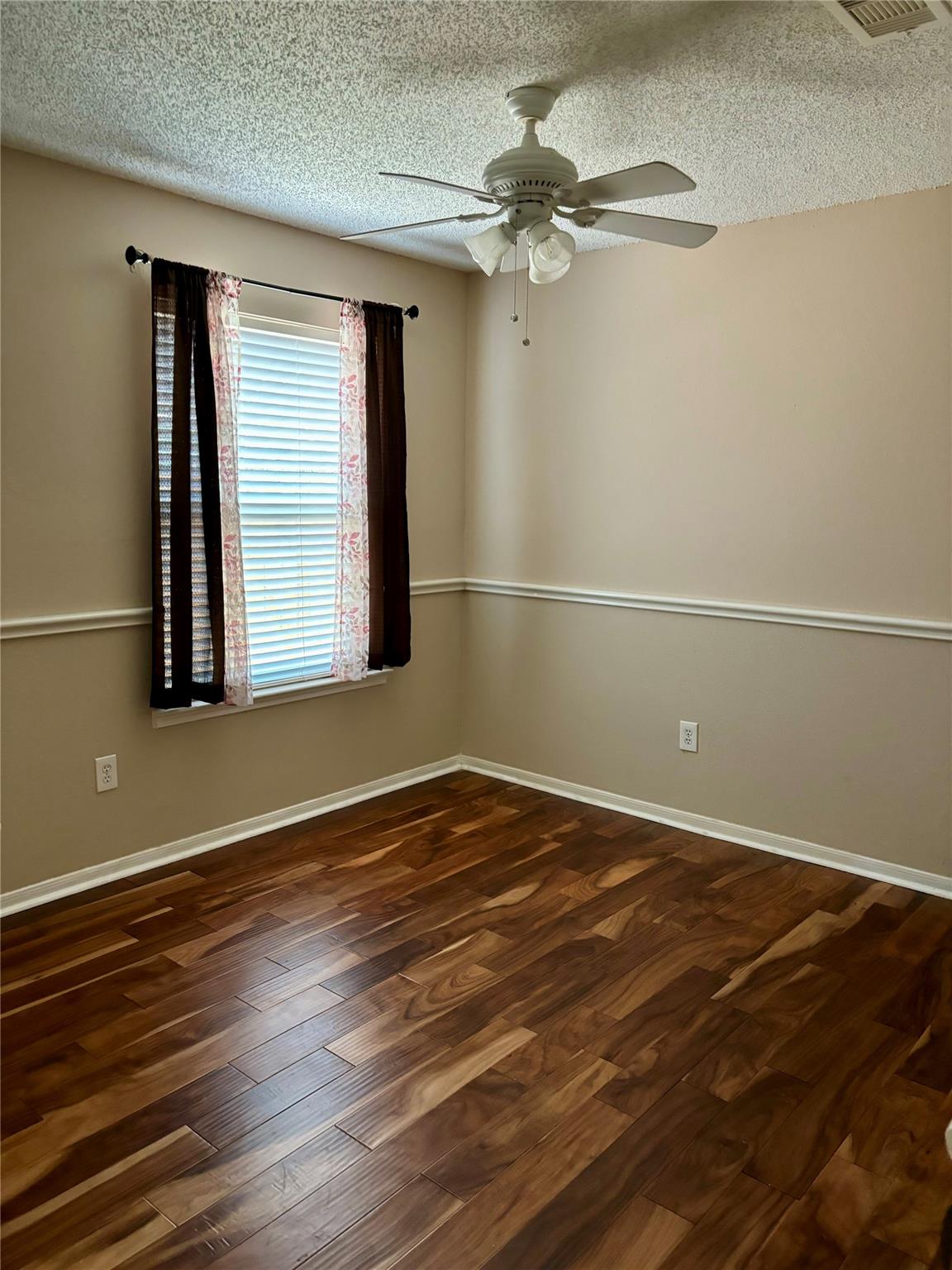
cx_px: 476
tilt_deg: -6.9
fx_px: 953
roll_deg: -1.3
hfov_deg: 53.1
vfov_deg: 67.3
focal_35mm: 26
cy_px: 635
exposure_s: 1/60
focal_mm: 5.96
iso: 400
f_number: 1.6
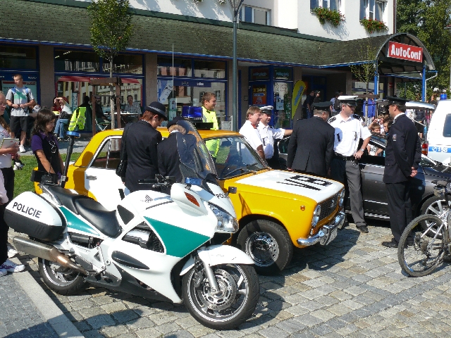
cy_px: 169
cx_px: 226
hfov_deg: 52.6
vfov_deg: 40.7
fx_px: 456
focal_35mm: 35
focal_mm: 7.4
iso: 100
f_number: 6.3
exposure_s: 1/400
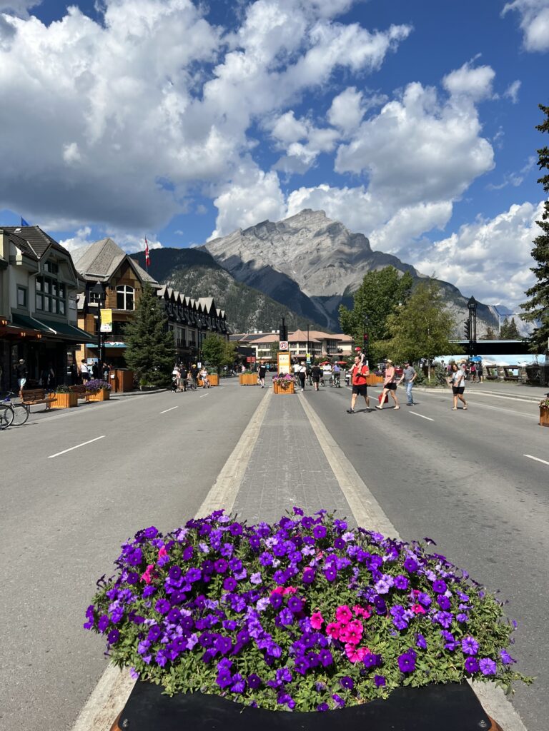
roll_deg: +0.7
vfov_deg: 67.3
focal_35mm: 26
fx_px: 550
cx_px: 274
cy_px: 366
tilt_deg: +1.0
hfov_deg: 53.1
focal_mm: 5.7
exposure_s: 1/5319
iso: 50
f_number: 1.5
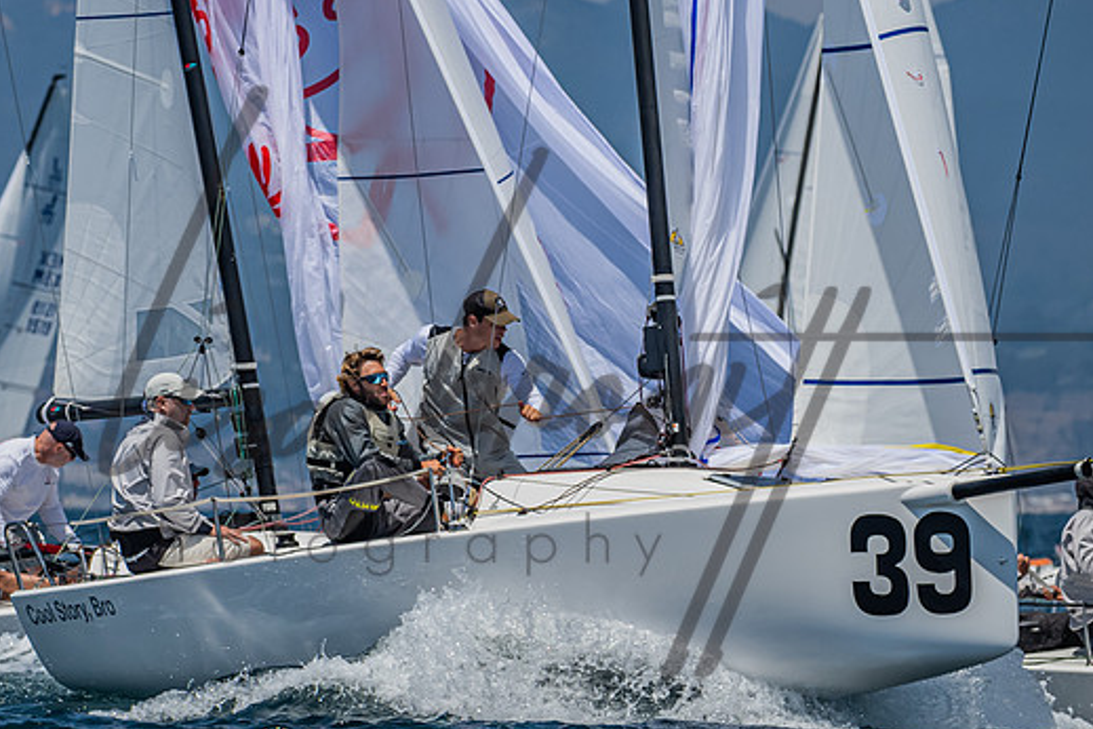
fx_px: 14390
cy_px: 406
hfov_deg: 4.3
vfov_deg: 2.9
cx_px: 127
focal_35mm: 474
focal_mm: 220
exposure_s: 1/2500
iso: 400
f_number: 6.3
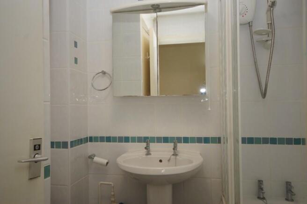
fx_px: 256
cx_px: 154
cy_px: 102
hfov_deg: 61.9
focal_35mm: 30
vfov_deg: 43.6
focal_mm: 20
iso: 250
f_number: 5.6
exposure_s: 1/60
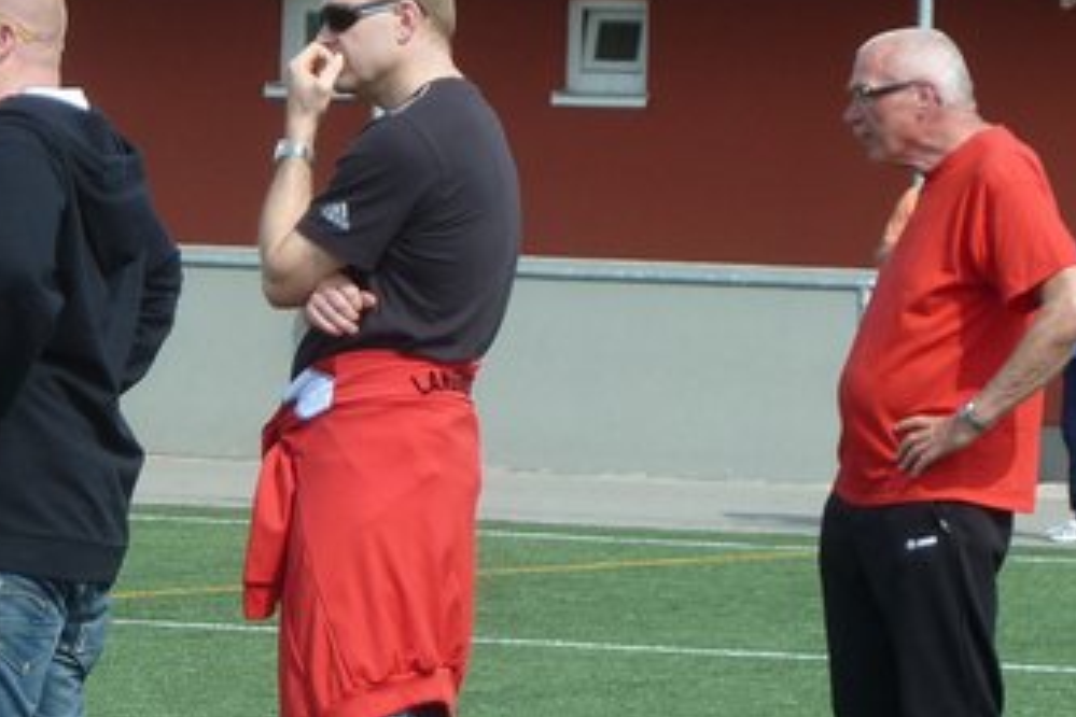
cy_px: 489
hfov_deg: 5.6
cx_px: 149
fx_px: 11028
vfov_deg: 3.7
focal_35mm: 369
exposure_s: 1/250
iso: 80
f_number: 4.5
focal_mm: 27.8
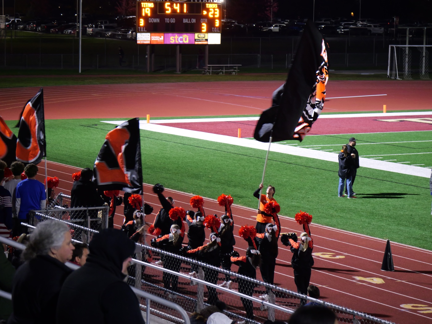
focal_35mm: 130
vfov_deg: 11.4
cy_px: 162
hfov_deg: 15.2
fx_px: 1623
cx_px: 216
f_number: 4.8
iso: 3200
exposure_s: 1/50
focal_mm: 65
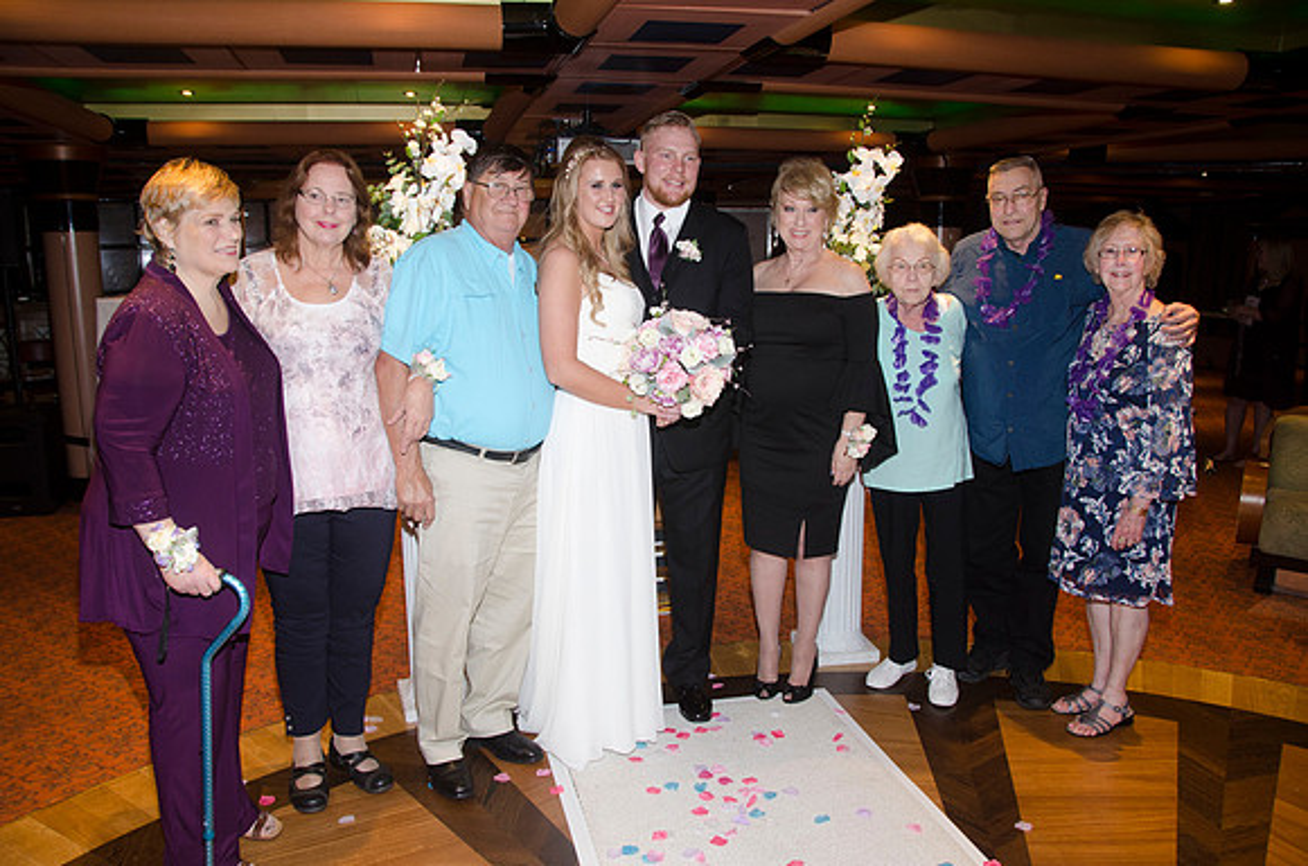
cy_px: 433
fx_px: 979
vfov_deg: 47.7
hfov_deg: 67.5
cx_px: 654
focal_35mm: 27
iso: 400
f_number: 5.6
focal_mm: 18
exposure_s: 1/60
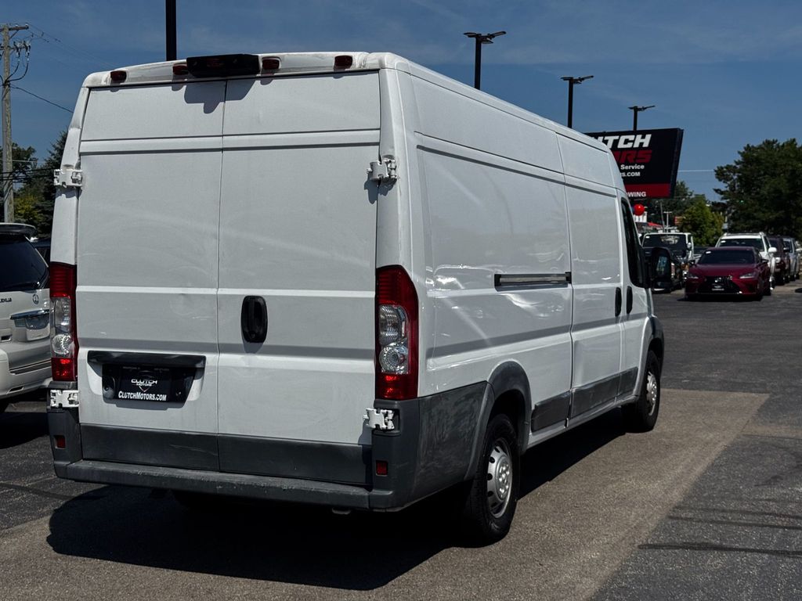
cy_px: 300
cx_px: 401
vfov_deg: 30.3
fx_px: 1112
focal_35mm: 48
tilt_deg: -3.2
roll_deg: +0.0
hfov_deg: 39.7
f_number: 1.78
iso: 64
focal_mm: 6.76
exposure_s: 1/15385
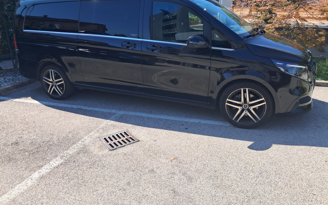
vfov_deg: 43.1
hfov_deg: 64.6
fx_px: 259
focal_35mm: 29
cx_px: 166
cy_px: 94
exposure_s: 1/450
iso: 50
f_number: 1.8
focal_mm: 4
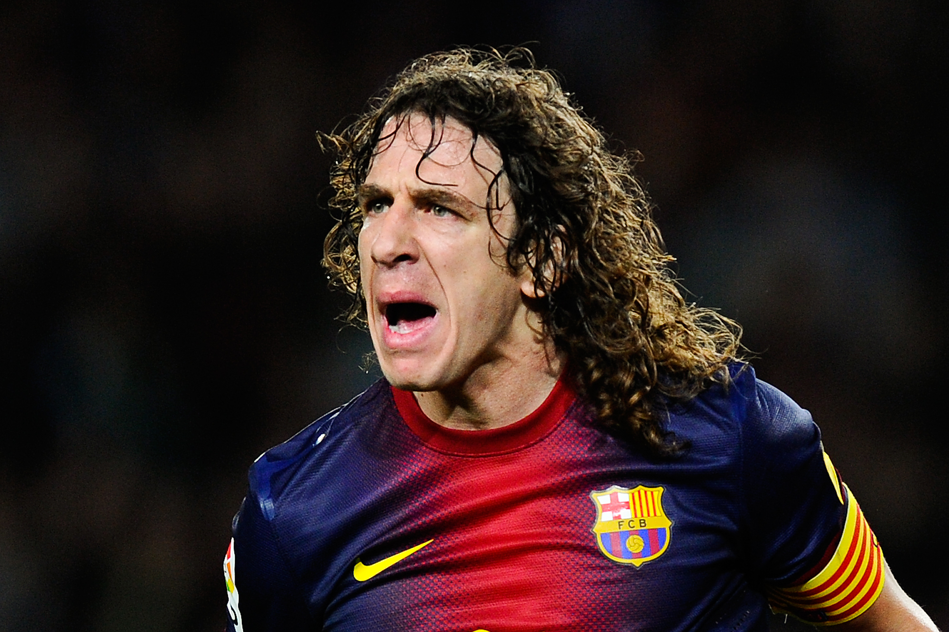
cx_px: 474
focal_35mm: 400
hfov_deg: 5.2
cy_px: 316
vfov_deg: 3.4
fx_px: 10540
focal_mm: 400
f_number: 3.5
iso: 2000
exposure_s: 1/1250
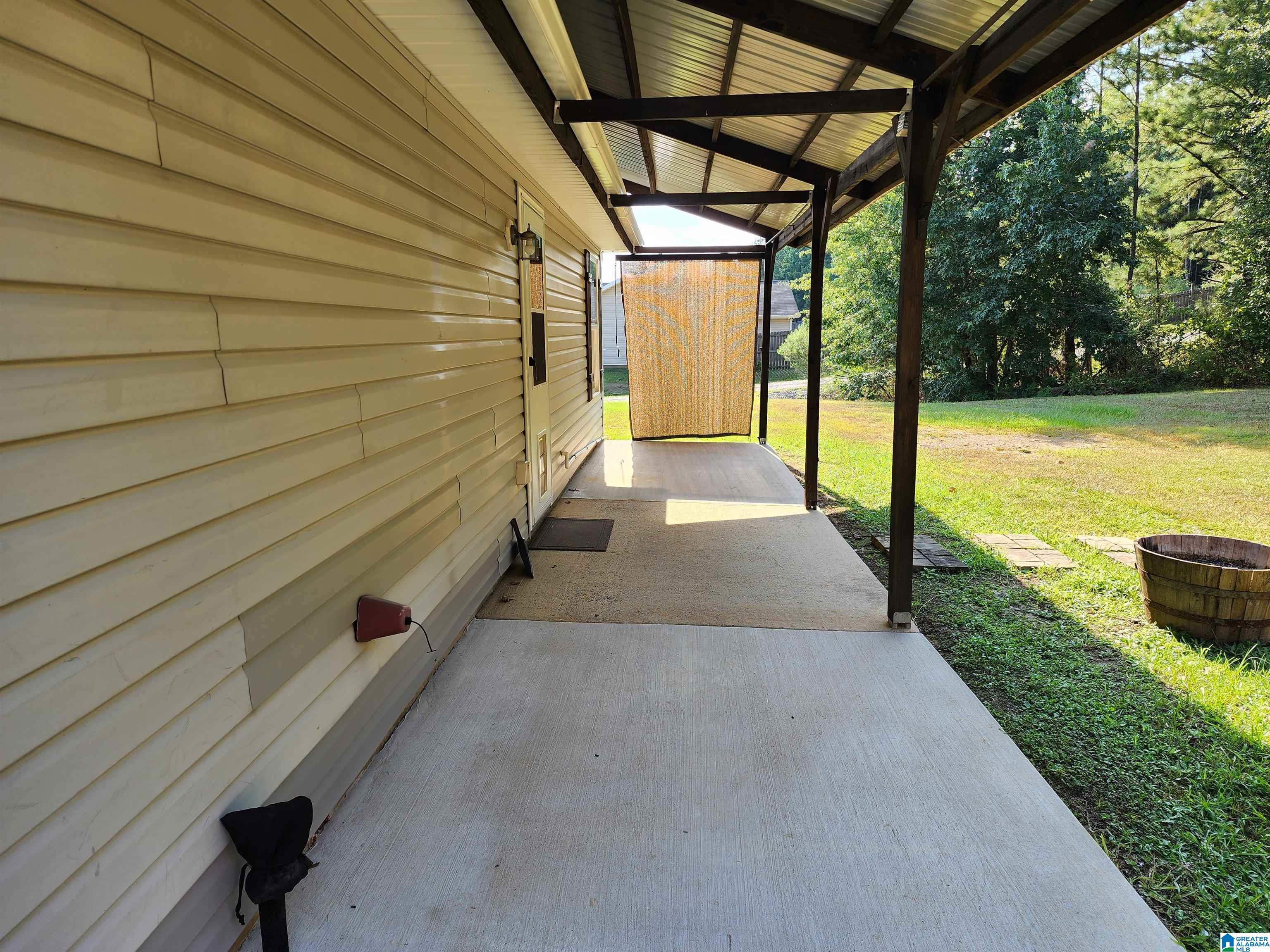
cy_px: 476
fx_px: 844
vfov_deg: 58.9
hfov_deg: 73.9
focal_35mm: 23
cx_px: 635
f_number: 1.8
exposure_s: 1/180
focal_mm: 6.4
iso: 20
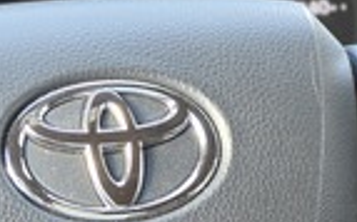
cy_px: 136
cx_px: 97
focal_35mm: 358
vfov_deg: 3.7
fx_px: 3479
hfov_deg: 5.9
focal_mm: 18.6
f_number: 2.9
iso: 125
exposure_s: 1/40.1
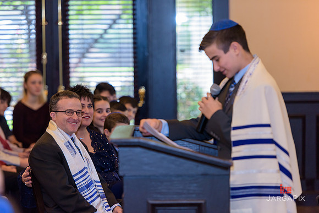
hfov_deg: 13.2
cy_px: 106
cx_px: 160
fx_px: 1374
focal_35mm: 155
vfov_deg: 8.9
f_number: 3.2
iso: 1600
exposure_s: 1/125
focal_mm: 155
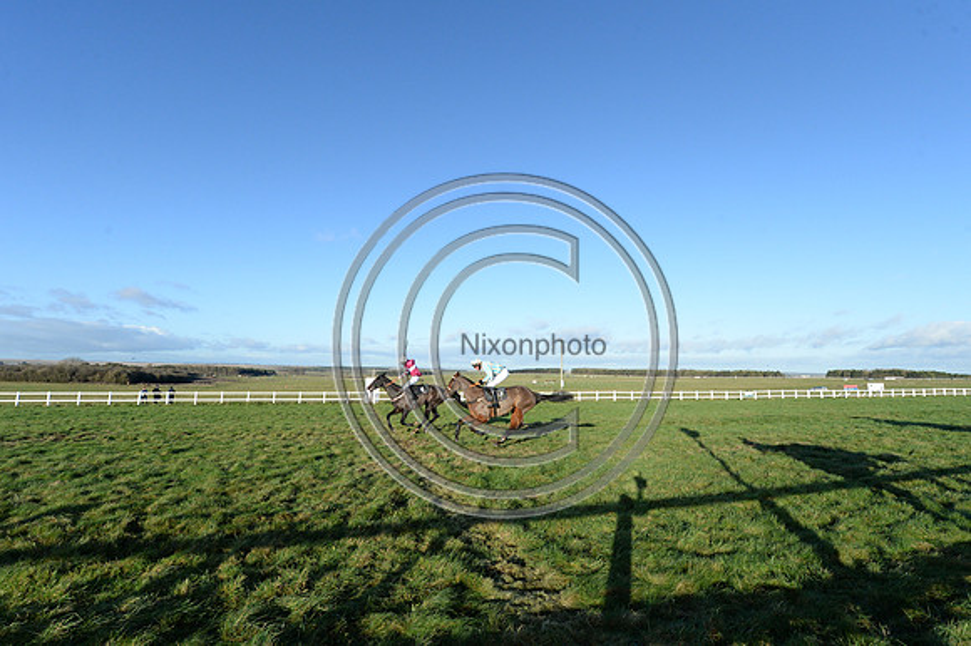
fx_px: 431
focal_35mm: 16
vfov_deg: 73.7
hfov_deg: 96.8
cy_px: 323
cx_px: 486
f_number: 8
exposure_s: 1/3200
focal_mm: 16
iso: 1600
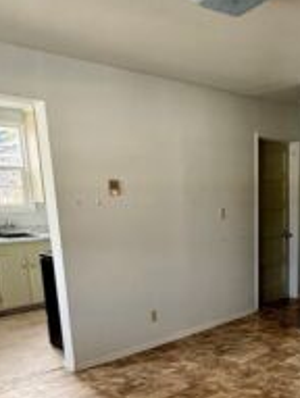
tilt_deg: -15.4
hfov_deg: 35.1
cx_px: 262
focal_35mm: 39
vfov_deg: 46.1
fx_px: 449
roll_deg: -0.2
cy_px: 297
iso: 250
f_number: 2.2
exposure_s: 1/99
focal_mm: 2.22
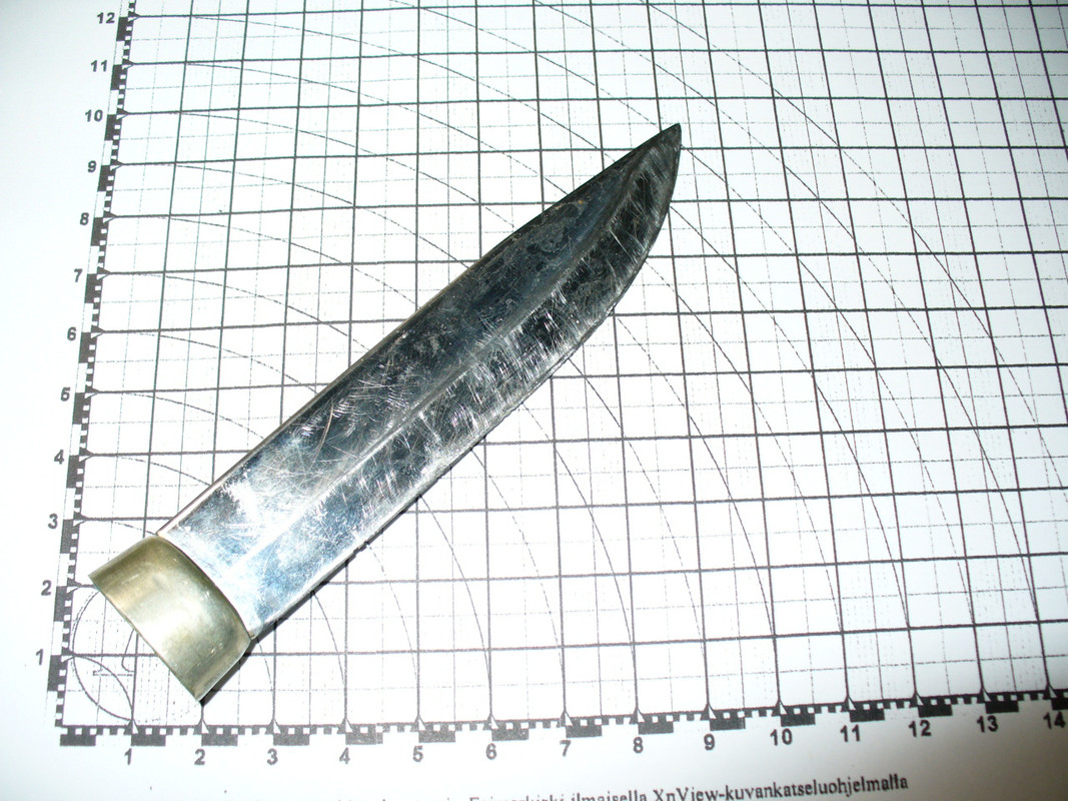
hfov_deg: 50.1
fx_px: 1141
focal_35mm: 37
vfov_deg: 38.7
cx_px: 534
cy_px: 400
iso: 80
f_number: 2.8
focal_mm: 6.1
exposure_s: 1/30
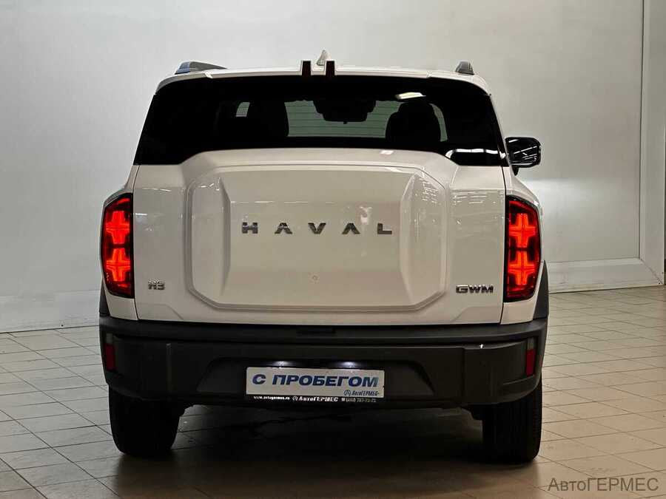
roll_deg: -0.6
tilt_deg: -4.7
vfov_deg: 19.1
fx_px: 1481
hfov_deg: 25.3
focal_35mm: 77
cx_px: 333
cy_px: 250
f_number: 2.8
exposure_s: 1/80
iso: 200
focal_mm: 9
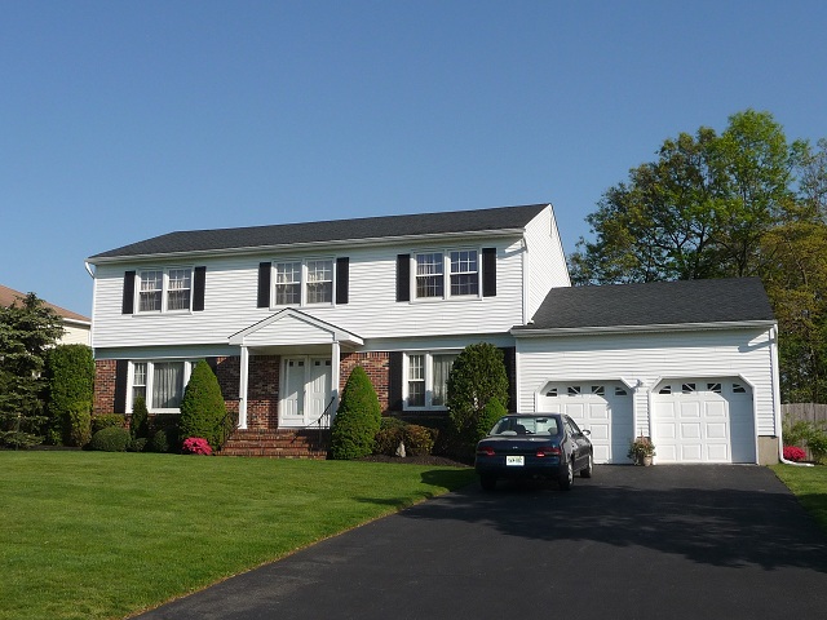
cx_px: 414
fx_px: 932
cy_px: 310
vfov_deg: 36.8
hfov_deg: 47.9
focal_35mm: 39
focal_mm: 5
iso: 100
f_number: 3.4
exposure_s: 1/1300
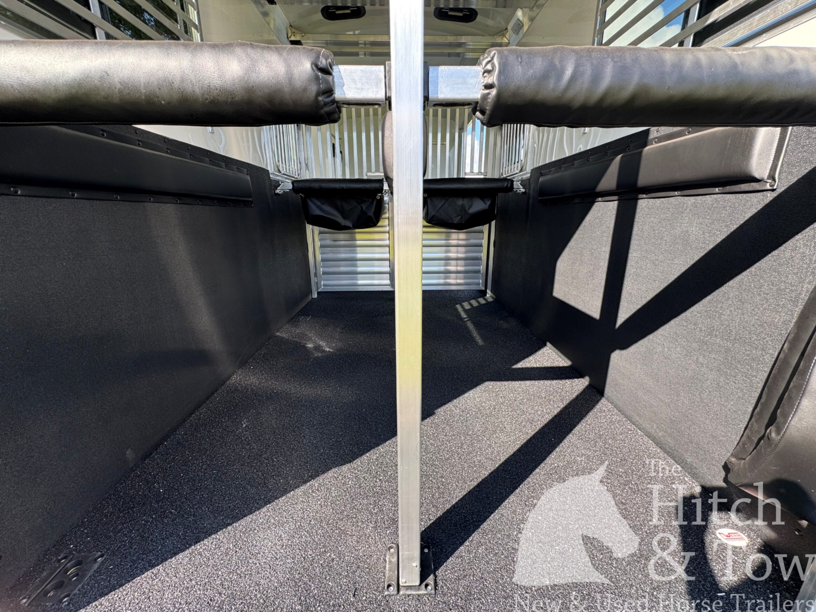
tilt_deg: -16.6
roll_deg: -1.7
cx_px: 408
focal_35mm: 14
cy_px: 306
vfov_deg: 85.7
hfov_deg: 102.1
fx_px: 330
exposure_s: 1/184
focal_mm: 2.22
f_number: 2.2
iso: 40
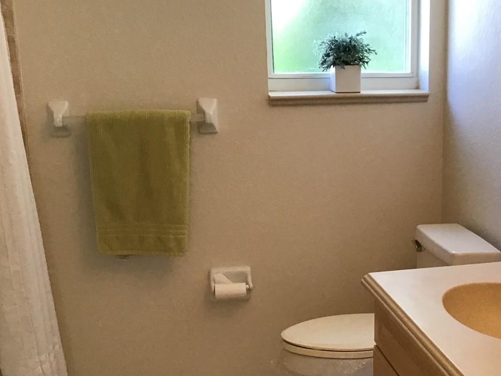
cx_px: 378
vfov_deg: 25.5
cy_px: 251
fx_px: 825
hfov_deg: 33.1
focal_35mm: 57
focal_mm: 3.3
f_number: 2.4
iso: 40
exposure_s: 1/30
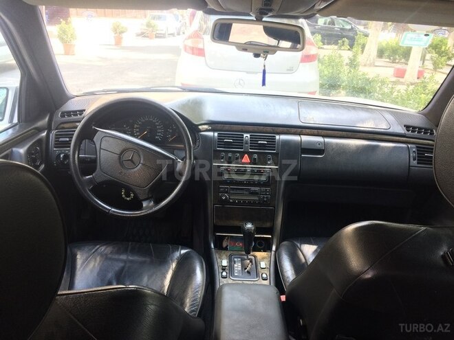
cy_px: 170
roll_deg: -2.7
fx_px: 380
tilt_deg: -21.3
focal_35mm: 29
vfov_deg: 48.2
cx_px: 227
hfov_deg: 61.7
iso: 64
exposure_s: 1/100
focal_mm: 4.15
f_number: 2.2
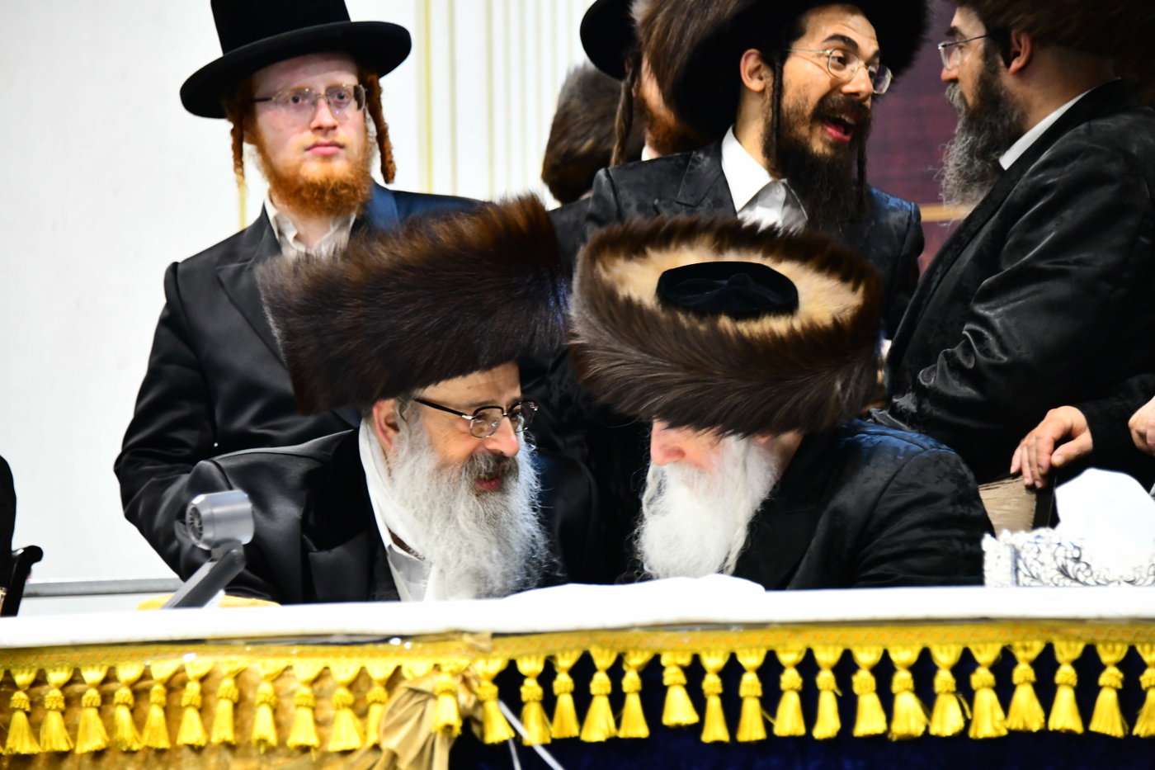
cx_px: 578
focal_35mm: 170
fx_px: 5453
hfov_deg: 12.1
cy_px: 385
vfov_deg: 8.1
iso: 3200
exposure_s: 1/80
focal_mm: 170
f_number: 5.6
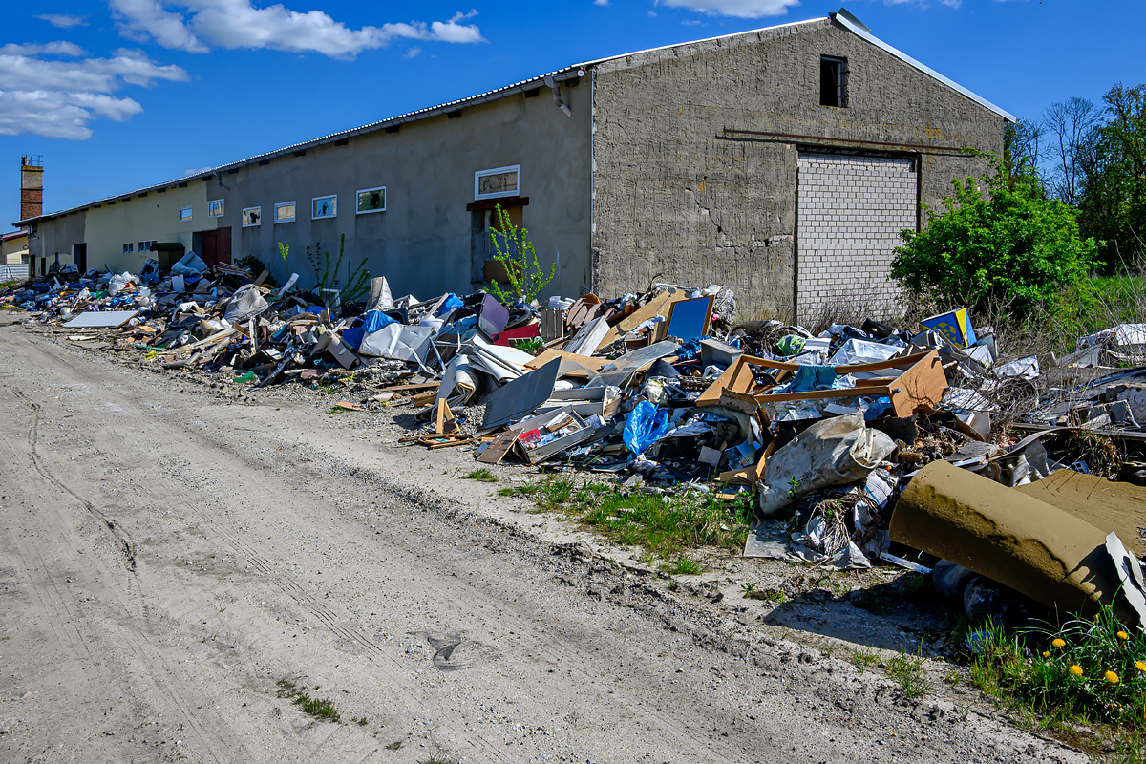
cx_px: 573
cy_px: 382
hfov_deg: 60.7
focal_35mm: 31
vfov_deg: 42.6
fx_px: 979
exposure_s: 1/1000
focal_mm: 20.5
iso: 200
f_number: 9
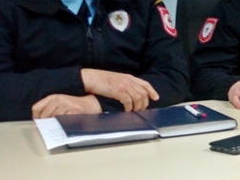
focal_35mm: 82
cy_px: 44
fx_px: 568
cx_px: 354
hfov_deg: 20.6
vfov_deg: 17.9
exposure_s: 1/16.7
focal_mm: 3.5
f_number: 2
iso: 313
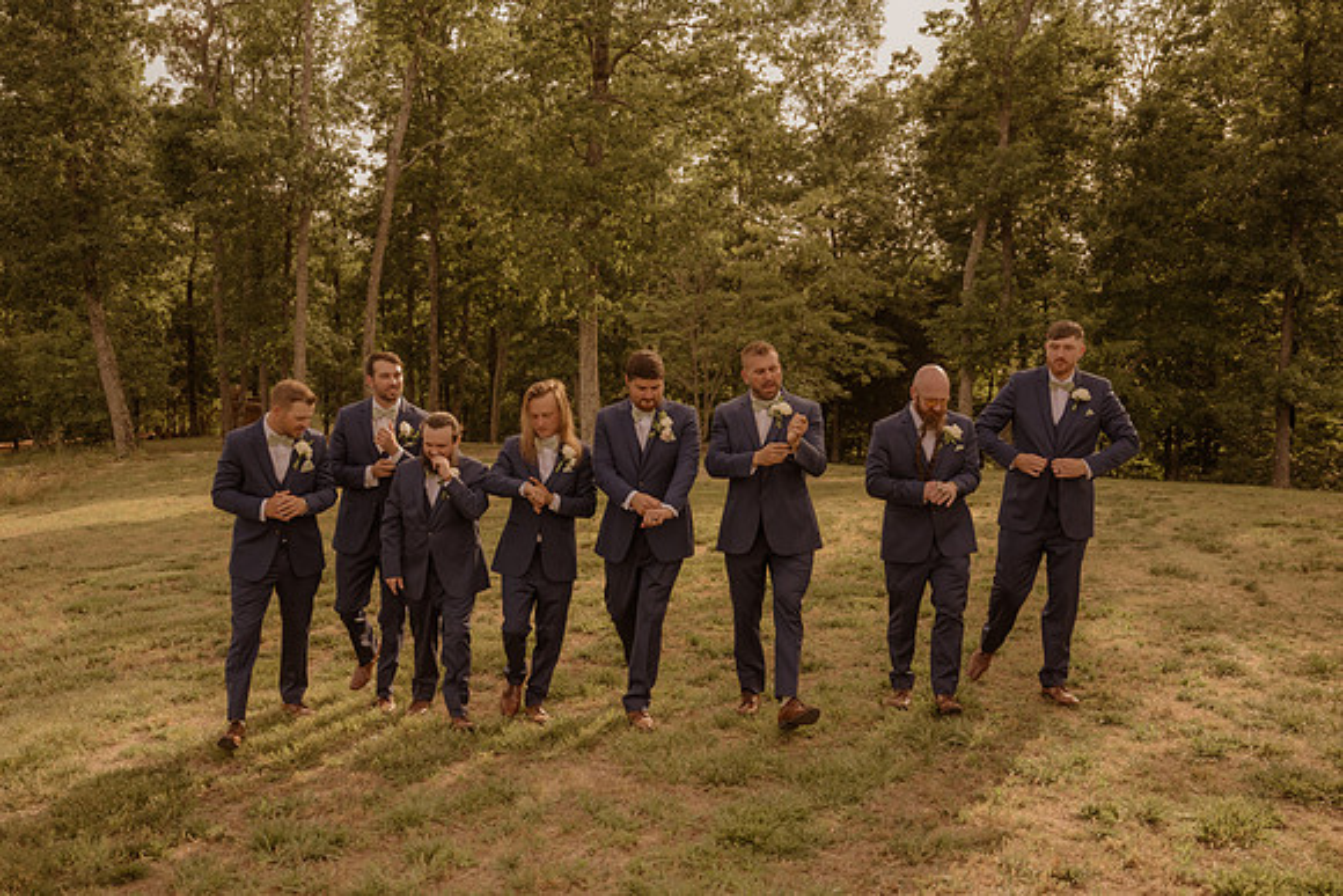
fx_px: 1303
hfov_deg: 54.5
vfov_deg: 37.9
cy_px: 465
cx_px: 668
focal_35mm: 35
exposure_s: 1/2000
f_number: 2.8
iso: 500
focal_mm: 33
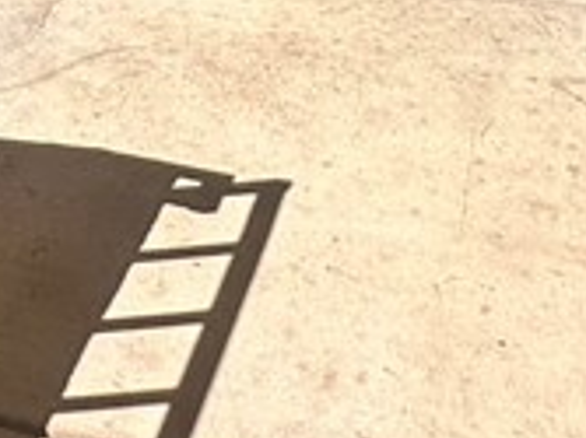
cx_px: 88
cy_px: -582
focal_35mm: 86
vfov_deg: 13.2
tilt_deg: -5.6
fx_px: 1455
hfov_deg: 22.4
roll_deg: +0.1
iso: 40
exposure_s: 1/1795
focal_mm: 2.22
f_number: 2.2
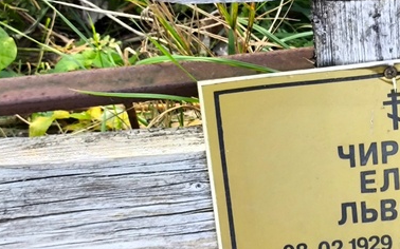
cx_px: 348
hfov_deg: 18.4
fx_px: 1221
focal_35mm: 112
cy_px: 140
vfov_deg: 11.7
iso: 100
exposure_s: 1/100
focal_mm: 4.71
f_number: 1.7
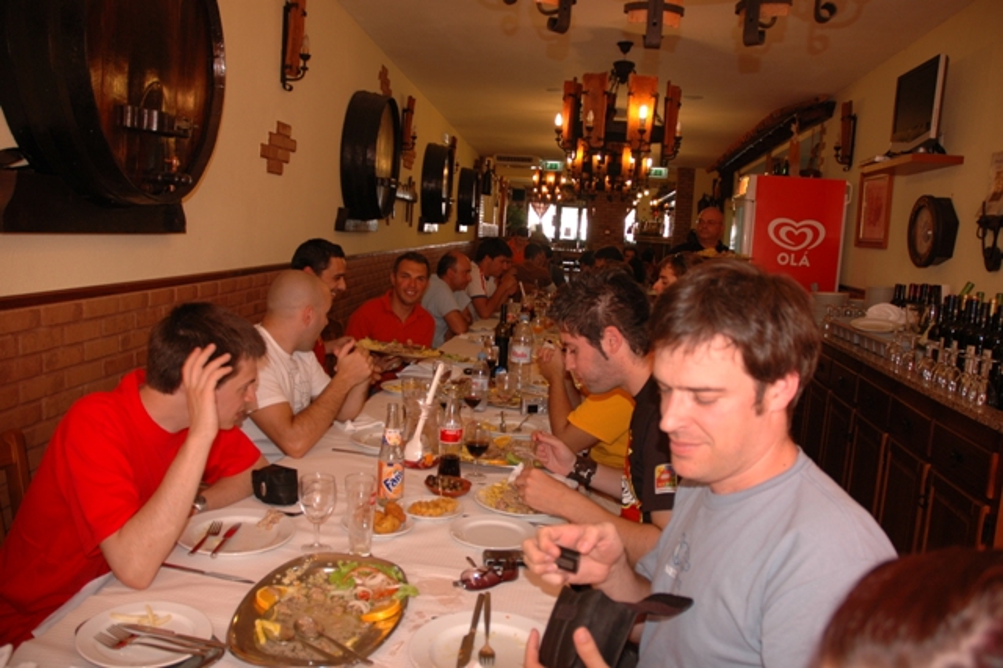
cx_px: 502
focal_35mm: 27
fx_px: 752
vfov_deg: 47.9
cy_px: 334
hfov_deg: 67.4
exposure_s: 1/60
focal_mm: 18
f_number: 3.5
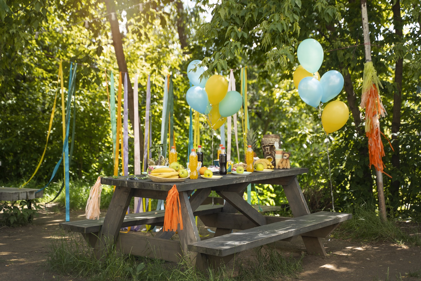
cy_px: 140
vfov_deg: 22.6
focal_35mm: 60
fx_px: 702
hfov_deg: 33.4
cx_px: 210
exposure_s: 1/500
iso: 400
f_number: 2.8
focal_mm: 60
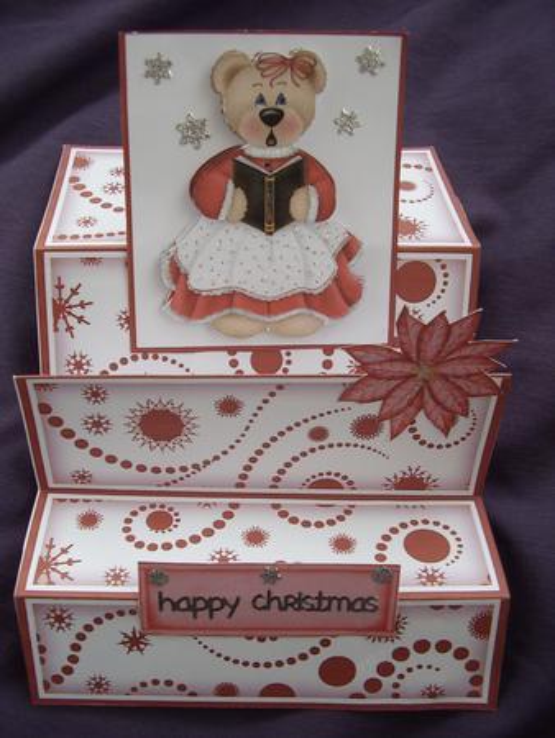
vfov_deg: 59.9
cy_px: 369
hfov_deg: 46.8
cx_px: 278
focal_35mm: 30
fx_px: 641
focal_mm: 5.8
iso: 100
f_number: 2.9
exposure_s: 1/78
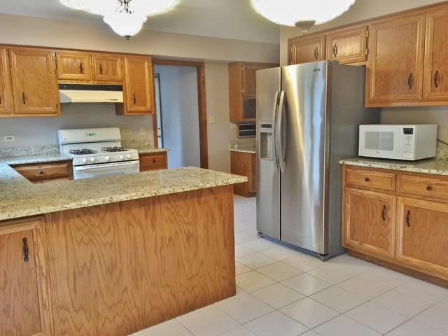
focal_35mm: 29
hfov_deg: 61.7
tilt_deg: -6.4
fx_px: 375
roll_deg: +1.3
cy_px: 168
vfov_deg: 48.2
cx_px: 224
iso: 80
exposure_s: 1/15
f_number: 2.2
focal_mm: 4.15
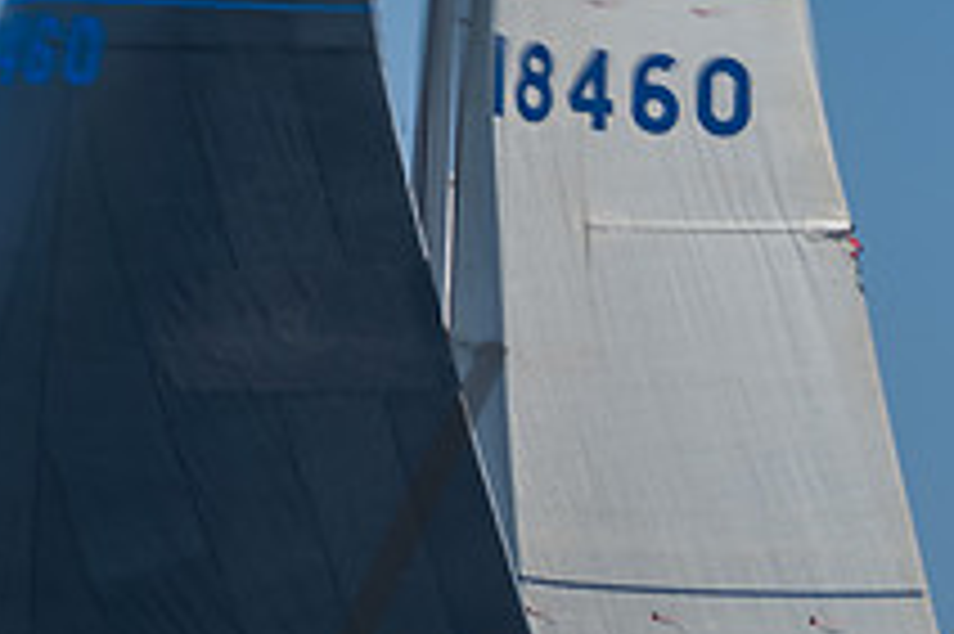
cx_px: 979
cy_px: 1135
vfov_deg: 1.8
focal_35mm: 776
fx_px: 20547
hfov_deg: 2.7
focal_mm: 200
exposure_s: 1/250
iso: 100
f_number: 6.3
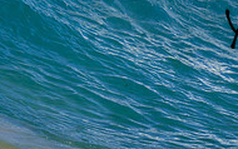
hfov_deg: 0.6
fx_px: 22157
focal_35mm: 3414
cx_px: 408
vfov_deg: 0.4
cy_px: -9
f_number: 6.3
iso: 400
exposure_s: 1/2000
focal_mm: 800
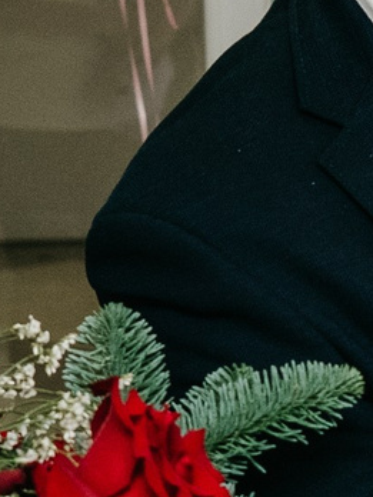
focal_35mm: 303
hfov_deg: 4.9
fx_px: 4353
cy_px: 312
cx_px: 300
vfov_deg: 6.5
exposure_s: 1/160
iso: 320
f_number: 4.5
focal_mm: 35
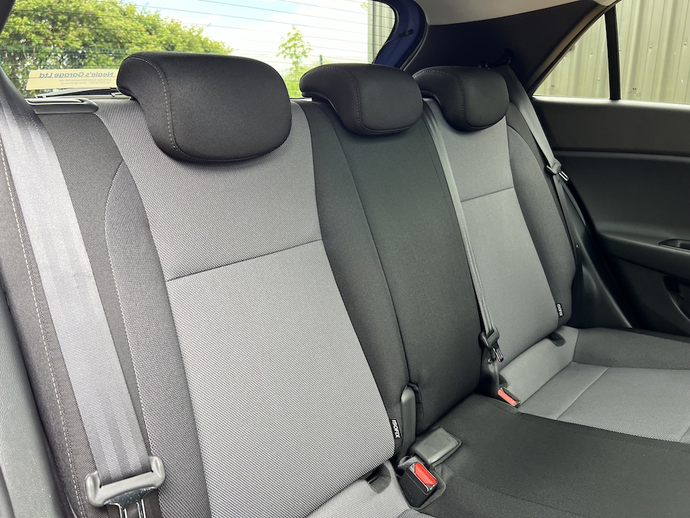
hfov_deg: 67.3
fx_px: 518
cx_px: 345
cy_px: 259
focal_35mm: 26
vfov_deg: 53.1
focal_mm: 5.7
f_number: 1.5
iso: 125
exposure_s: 1/121
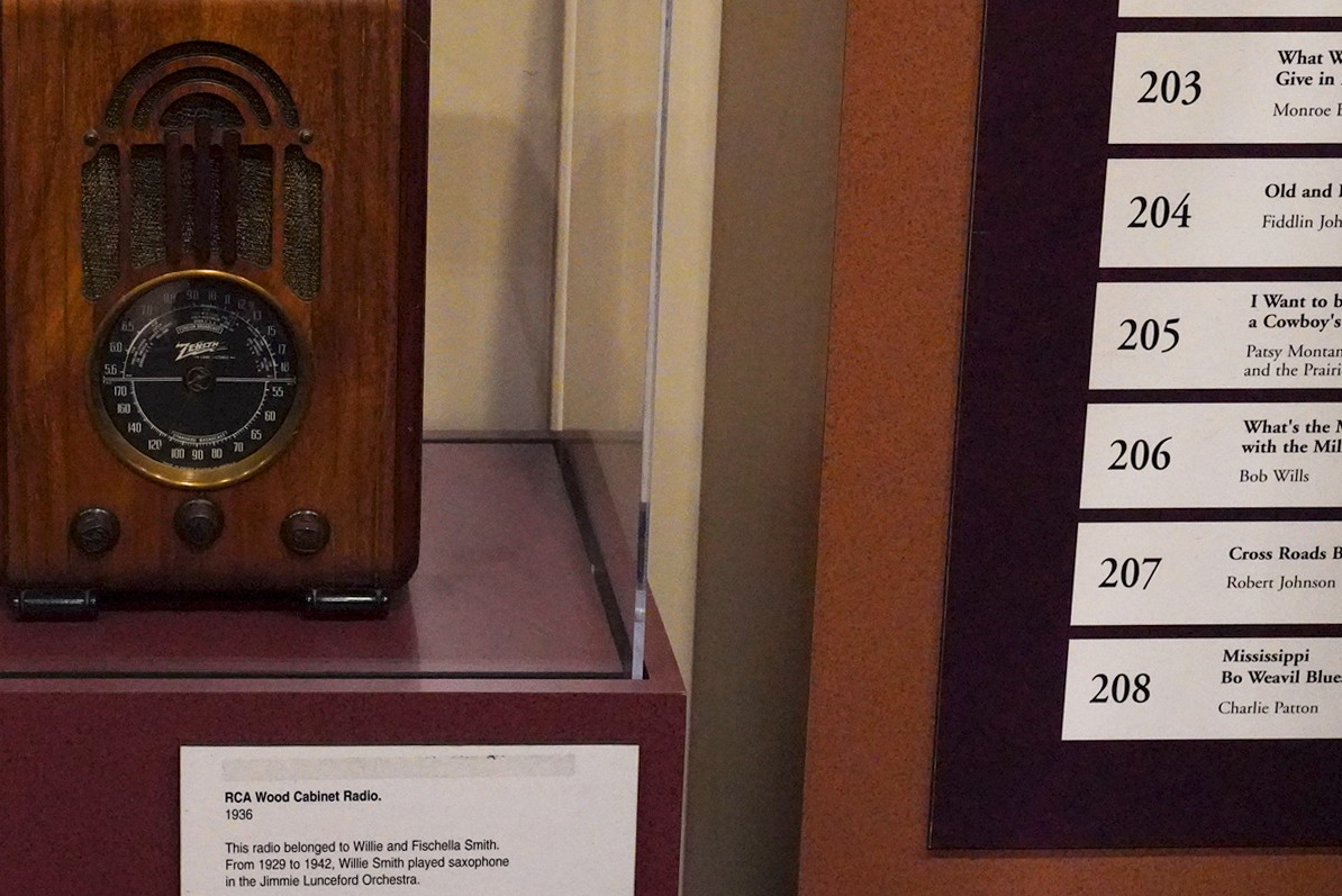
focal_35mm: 72
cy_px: 307
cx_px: 224
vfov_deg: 18.9
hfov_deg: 27.4
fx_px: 2685
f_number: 5.6
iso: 12800
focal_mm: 43
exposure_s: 1/100
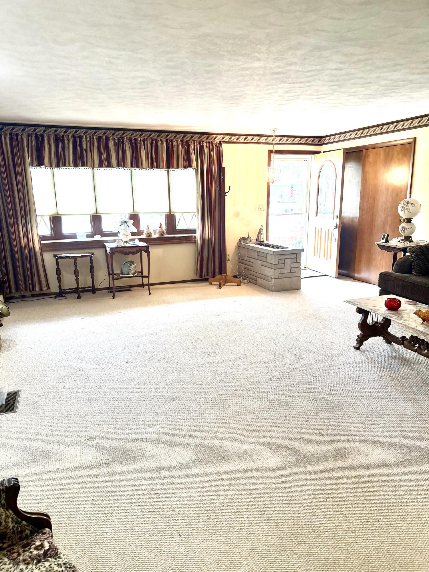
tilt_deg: -12.2
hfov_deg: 56.8
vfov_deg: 71.6
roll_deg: +0.6
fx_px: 397
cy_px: 286
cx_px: 214
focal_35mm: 24
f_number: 1.78
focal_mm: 6.76
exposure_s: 1/60
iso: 200
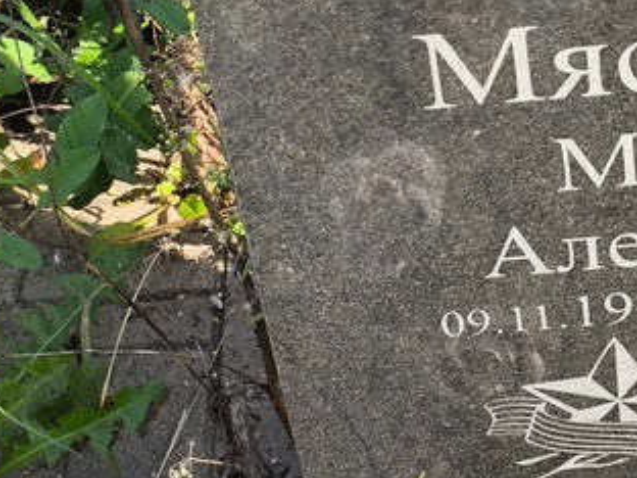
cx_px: 624
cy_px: 149
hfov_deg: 15.2
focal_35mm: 128
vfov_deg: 11.6
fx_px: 2355
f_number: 1.7
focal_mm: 4.71
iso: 50
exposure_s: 1/477
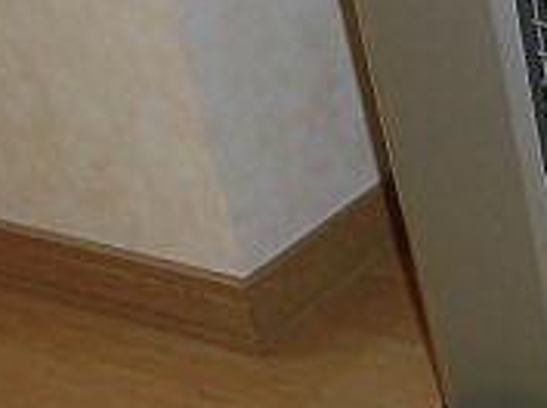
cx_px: 871
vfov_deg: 16.8
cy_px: 93
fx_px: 1372
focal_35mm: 87
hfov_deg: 19.1
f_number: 3.1
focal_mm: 4.3
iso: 100
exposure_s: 1/125
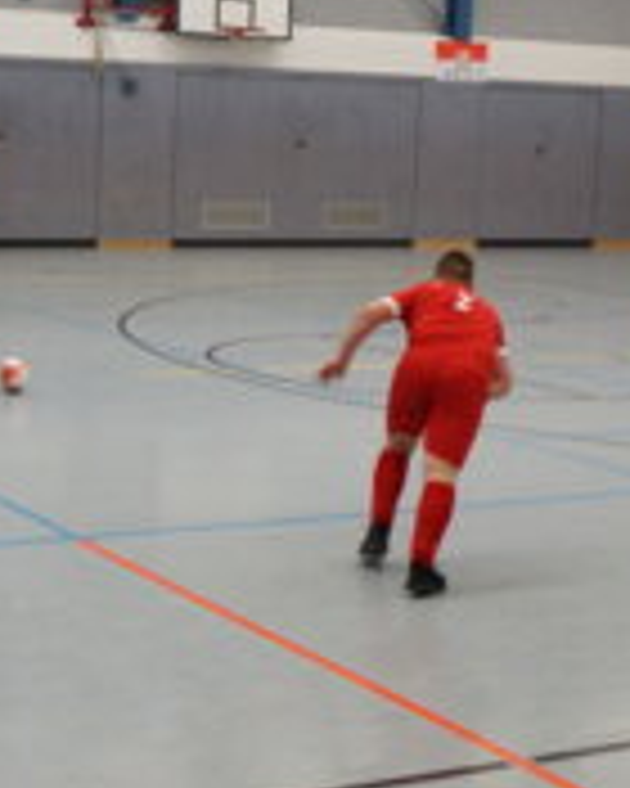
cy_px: 356
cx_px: 140
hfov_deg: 19.7
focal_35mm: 77
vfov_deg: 24.7
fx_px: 1795
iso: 1250
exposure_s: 1/60
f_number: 7.1
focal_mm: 24
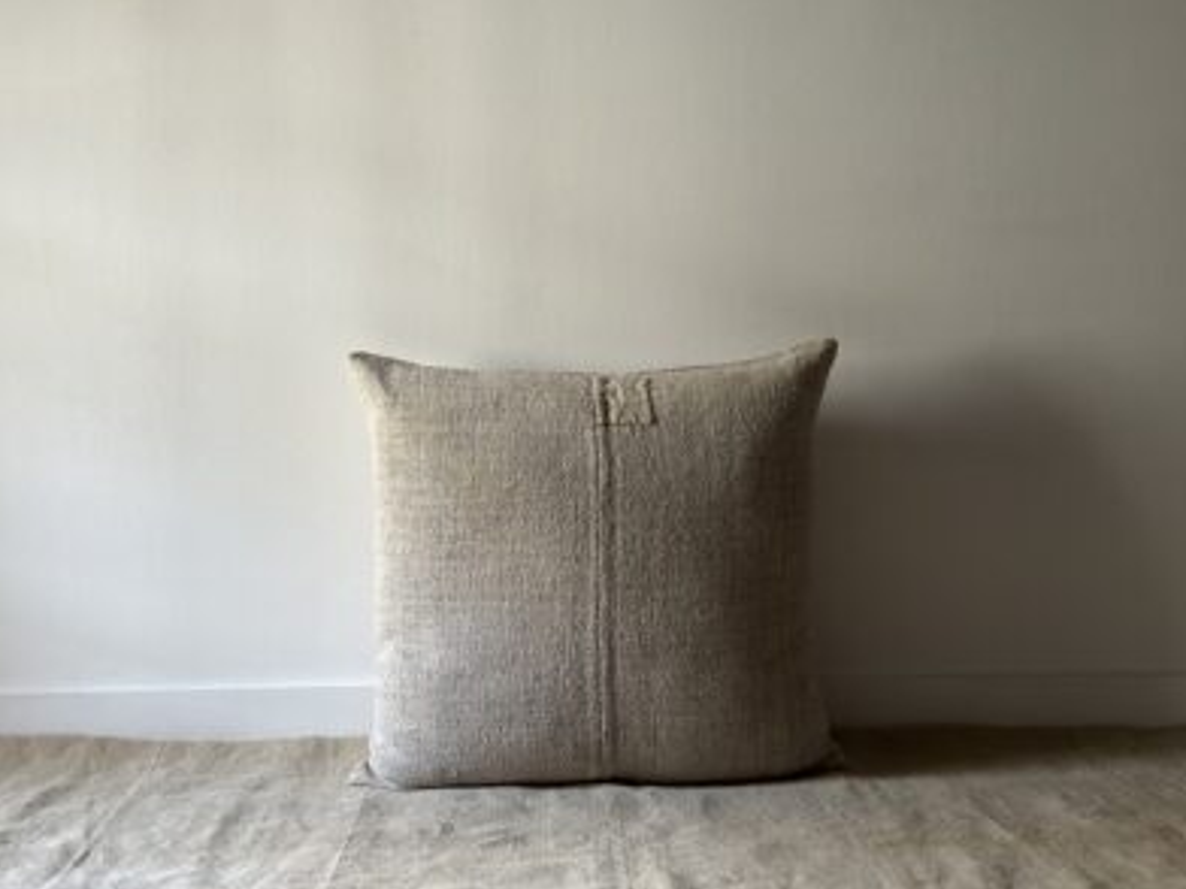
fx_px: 1679
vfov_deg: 29.7
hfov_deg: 38.9
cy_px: 451
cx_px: 602
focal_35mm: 49
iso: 200
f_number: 1.78
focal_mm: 6.86
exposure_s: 1/60
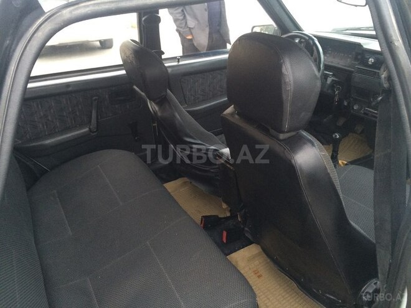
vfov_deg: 48.2
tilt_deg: -27.5
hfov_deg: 61.7
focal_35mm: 29
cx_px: 206
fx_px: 344
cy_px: 154
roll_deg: -0.1
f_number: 2.2
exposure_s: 1/33
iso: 160
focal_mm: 4.15
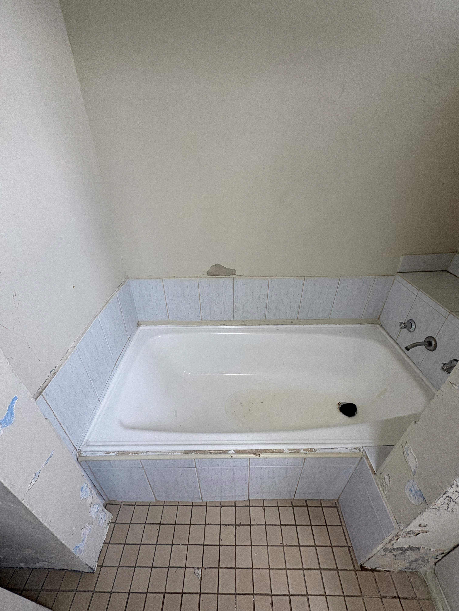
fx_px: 248
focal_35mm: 14
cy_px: 306
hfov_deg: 85.7
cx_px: 230
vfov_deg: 102.1
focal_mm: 2.22
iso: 100
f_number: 2.2
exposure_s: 1/99
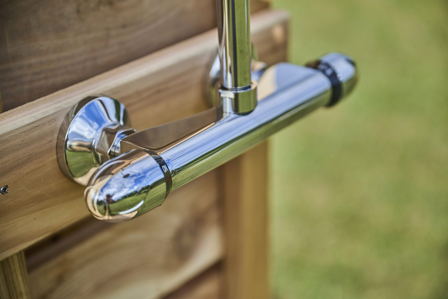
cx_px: 224
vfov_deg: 19.5
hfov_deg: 28.8
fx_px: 871
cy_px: 150
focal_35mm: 70
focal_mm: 70
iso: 100
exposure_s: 1/1600
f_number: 2.8
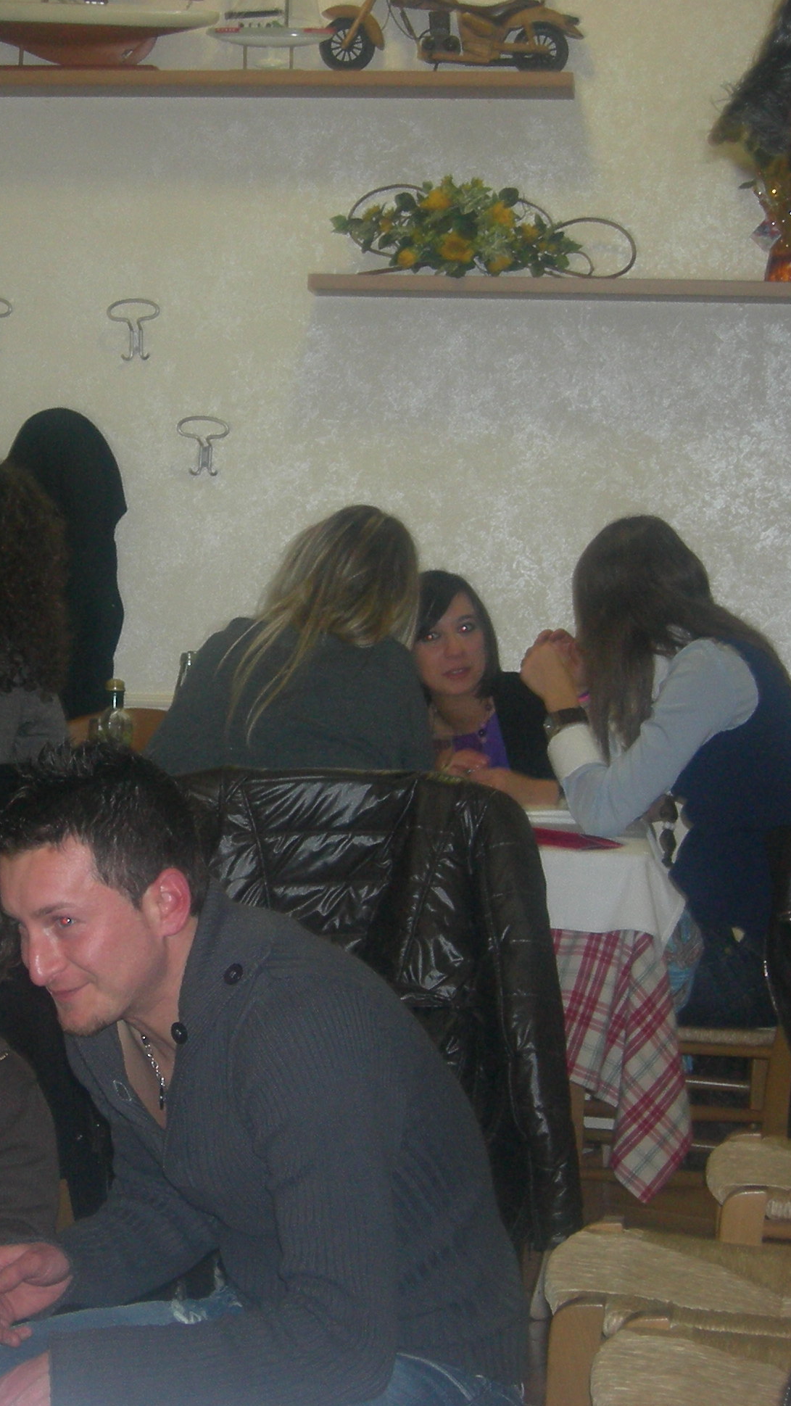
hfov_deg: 14.4
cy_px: 704
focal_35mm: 83
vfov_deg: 25.6
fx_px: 3094
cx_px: 52
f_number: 3.3
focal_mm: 11.9
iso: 188
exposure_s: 1/60.1
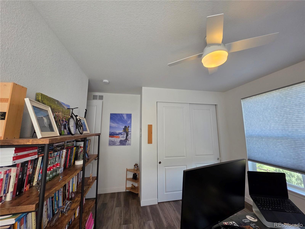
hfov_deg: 106.2
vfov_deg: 89.9
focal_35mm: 13
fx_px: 115
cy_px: 114
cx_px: 152
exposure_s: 1/120
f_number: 1.9
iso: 100
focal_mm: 2.2
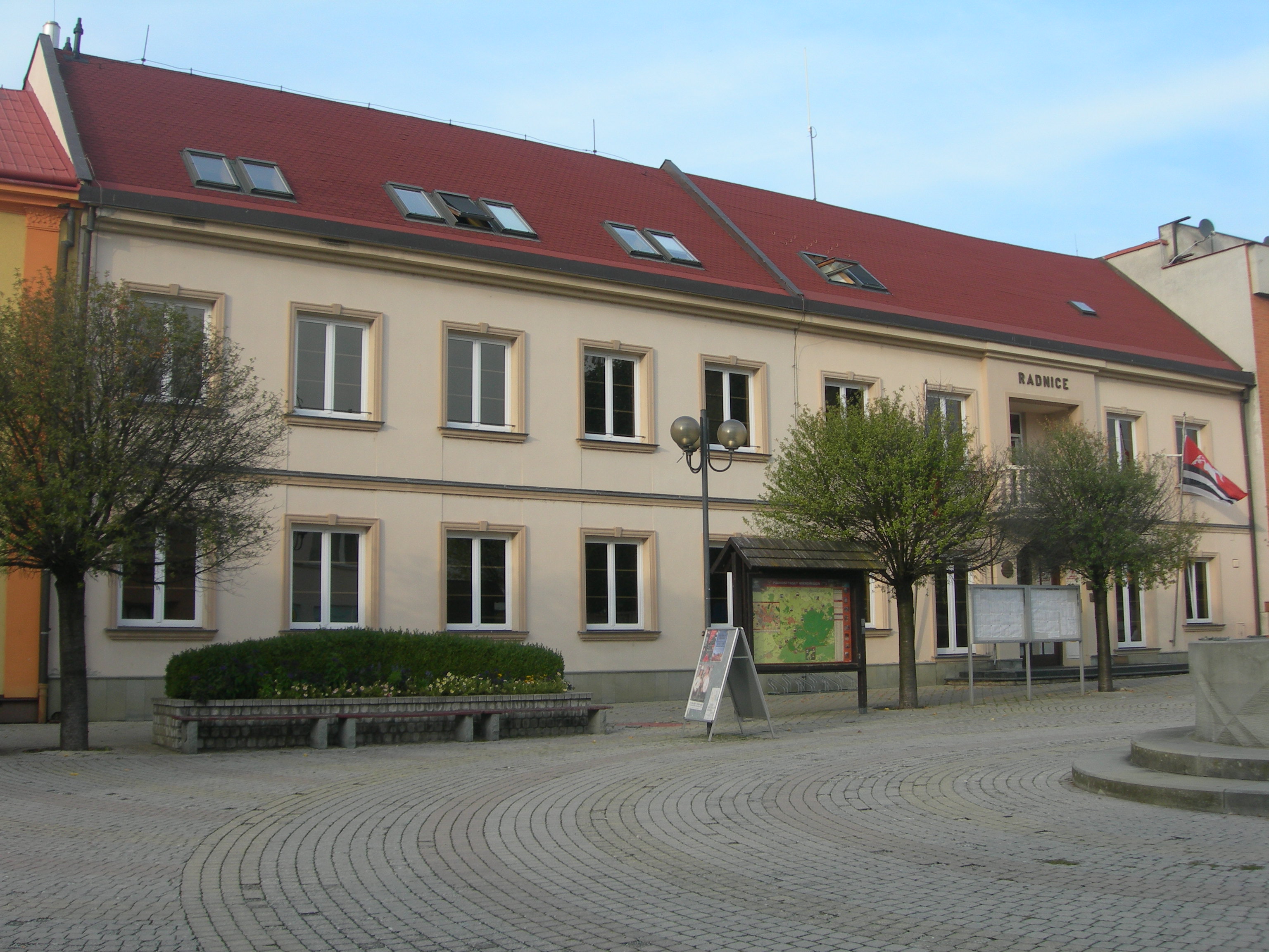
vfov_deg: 37.7
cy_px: 476
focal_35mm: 38
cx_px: 634
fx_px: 1393
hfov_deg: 49.0
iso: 50
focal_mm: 7.8
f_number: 4.8
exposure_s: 1/177
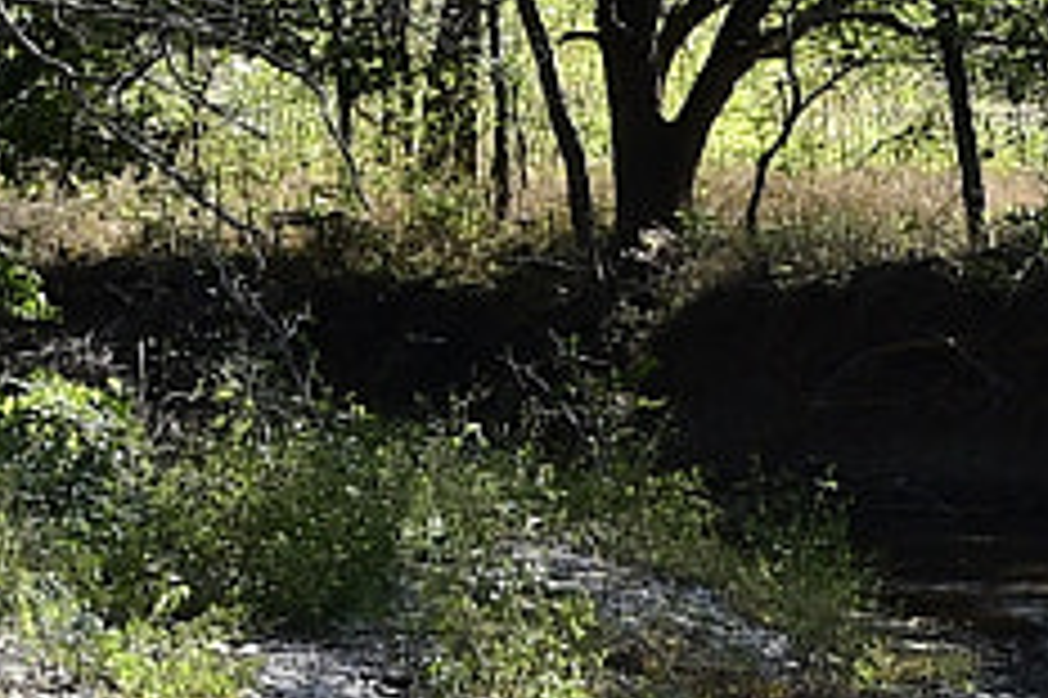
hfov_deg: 9.0
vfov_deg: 6.0
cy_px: 617
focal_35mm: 227
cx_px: 1196
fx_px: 6603
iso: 200
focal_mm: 22
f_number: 8
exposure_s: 1/125
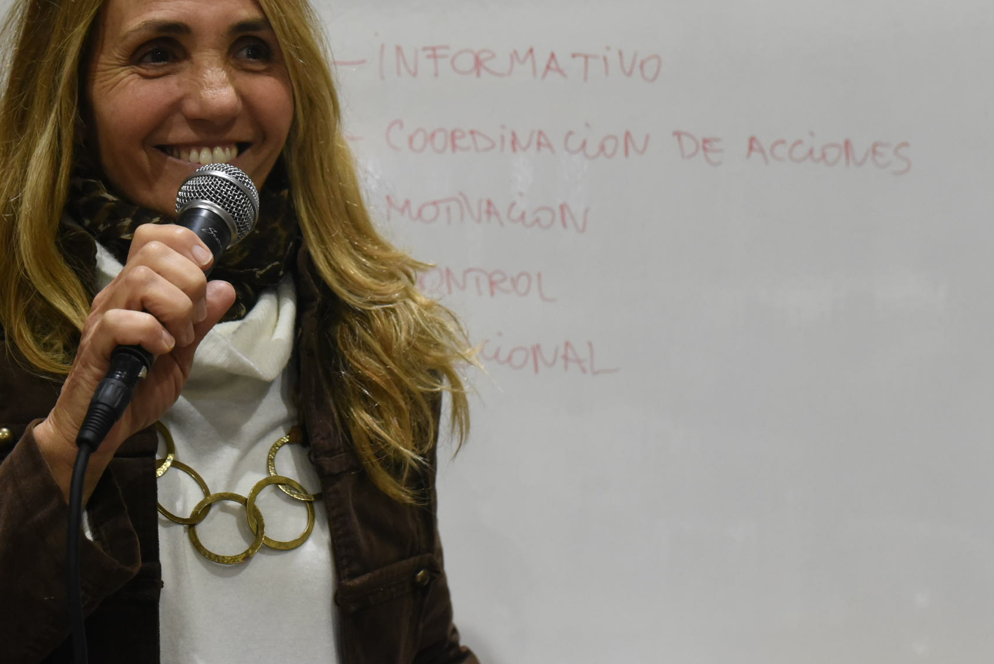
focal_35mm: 62
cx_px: 287
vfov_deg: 21.8
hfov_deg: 31.9
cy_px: 176
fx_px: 1713
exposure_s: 1/80
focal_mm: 35
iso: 3200
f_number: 5
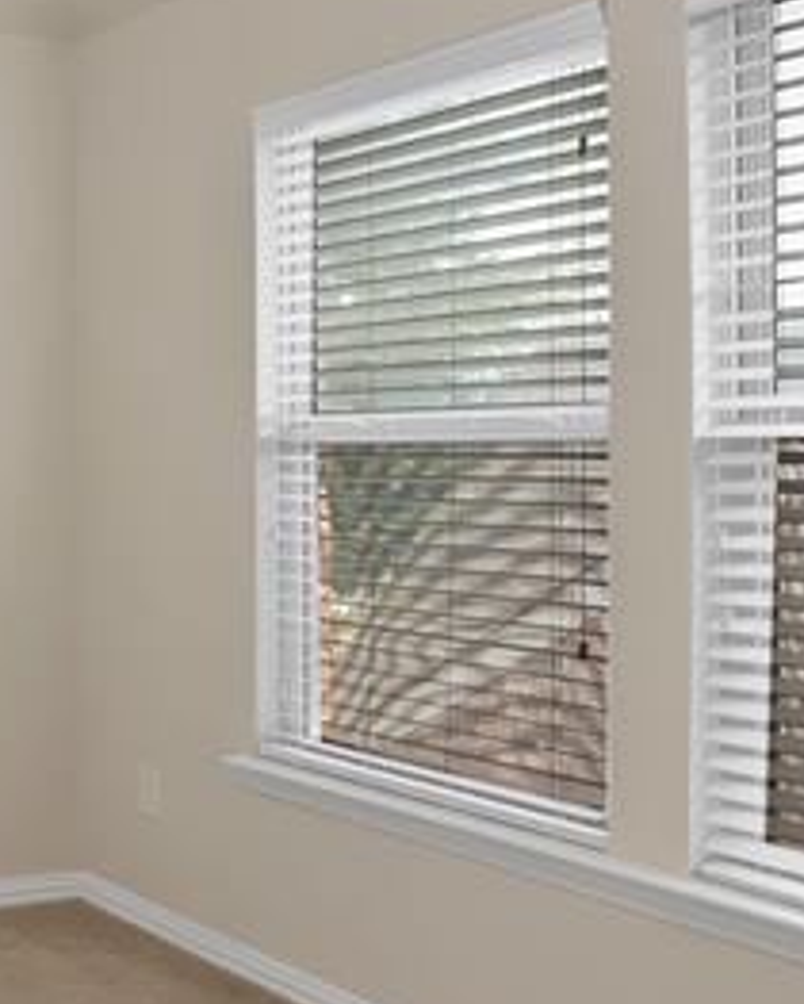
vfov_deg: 41.9
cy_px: 456
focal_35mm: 44
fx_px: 1307
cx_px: -352
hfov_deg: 26.4
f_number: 9
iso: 640
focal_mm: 12
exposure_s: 1/2.5
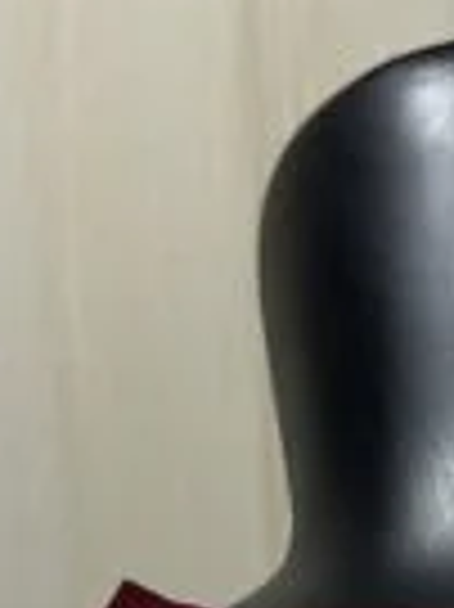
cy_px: 754
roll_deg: +1.2
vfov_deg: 20.2
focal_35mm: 90
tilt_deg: -10.4
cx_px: 616
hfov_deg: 15.5
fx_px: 1576
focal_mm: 6.76
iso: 200
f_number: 1.78
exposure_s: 1/121
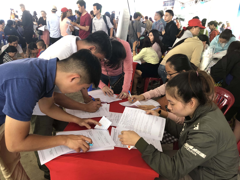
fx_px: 194
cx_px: 120
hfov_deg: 63.4
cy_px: 90
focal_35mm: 28
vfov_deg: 49.7
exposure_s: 1/60
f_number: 1.8
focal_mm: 4
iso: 250
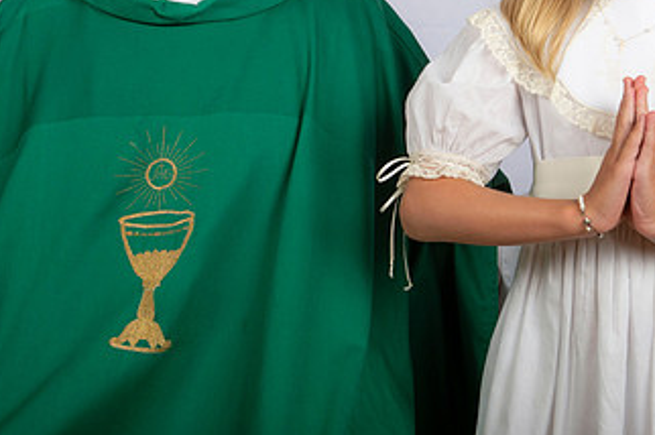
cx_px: 332
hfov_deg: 20.6
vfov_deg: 13.7
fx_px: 1799
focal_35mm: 99
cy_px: 69
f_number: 8
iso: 320
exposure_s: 1/200
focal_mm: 55
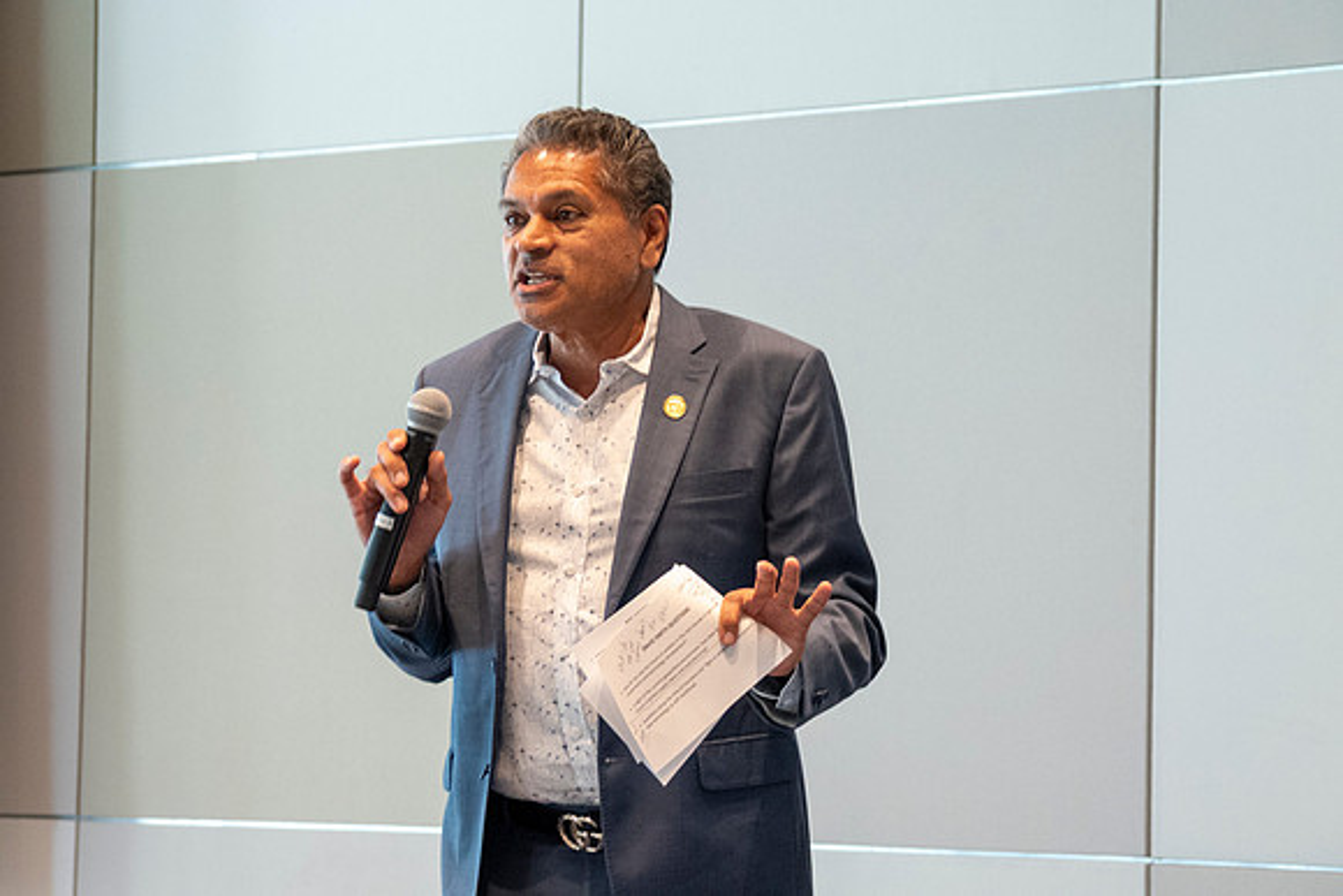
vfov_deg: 10.6
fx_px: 4813
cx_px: 672
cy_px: 448
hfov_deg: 15.9
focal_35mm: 129
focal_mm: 86
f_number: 5.6
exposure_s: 1/60
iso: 4000
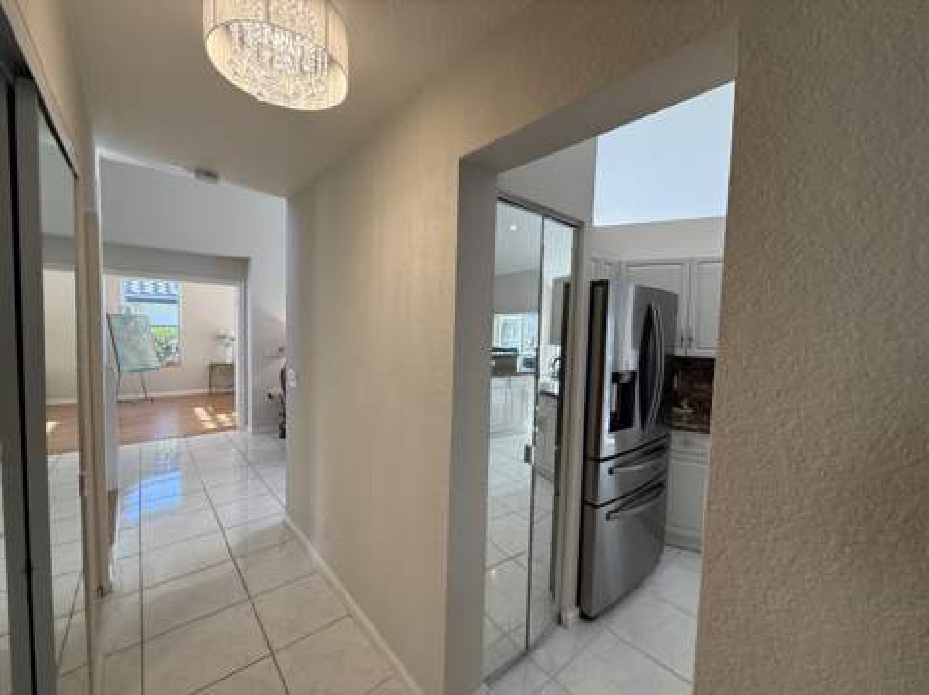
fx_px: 375
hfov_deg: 102.1
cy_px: 348
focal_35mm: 14
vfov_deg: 85.6
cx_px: 464
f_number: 2.2
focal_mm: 2.22
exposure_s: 1/120
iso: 80
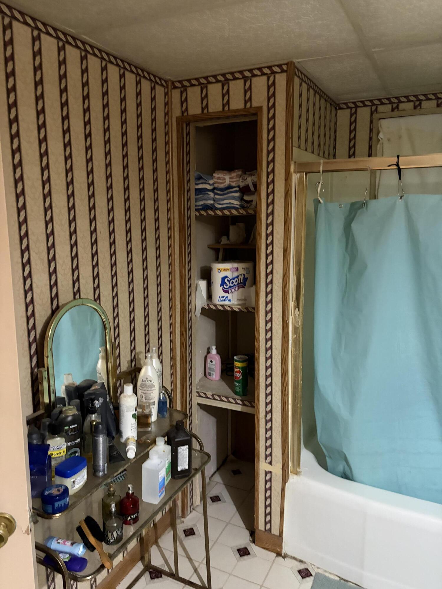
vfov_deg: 67.3
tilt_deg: -7.3
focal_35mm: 26
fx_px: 443
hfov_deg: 53.1
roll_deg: -1.4
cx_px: 221
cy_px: 294
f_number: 1.6
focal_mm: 5.96
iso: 640
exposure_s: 1/30
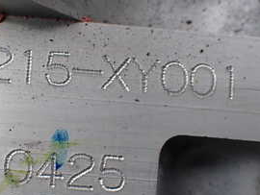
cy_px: 109
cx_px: 82
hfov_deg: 24.3
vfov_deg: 18.5
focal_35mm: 80
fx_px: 601
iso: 100
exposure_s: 1/500
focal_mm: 6.37
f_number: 3.5
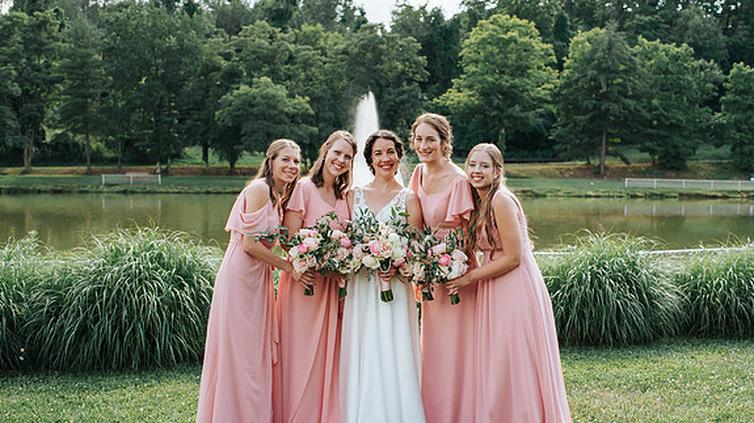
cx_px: 405
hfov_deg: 47.3
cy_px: 236
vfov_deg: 27.7
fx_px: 859
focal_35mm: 43
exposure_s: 1/640
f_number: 3.2
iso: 140
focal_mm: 35
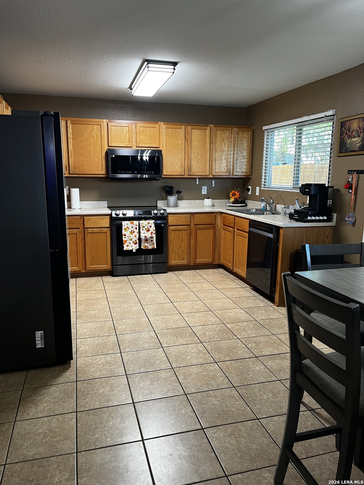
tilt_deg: -9.9
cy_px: 242
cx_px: 182
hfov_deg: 53.1
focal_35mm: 26
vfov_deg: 67.3
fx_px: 365
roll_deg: -0.7
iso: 125
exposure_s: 1/60
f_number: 1.6
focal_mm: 5.1
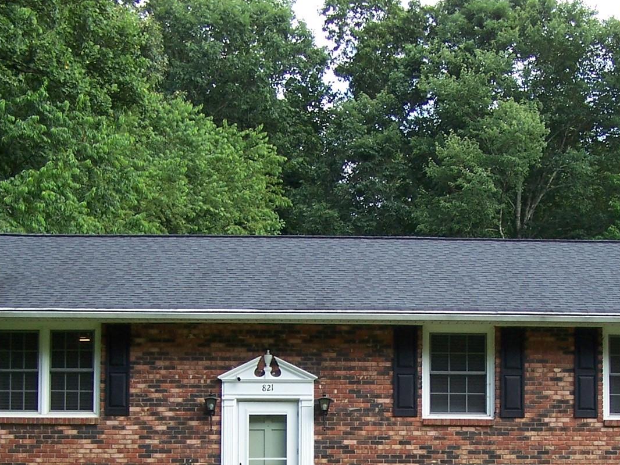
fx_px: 1308
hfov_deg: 26.5
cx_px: 414
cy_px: 442
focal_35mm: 73
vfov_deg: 19.7
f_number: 2.8
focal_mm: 6.3
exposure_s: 1/350
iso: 80
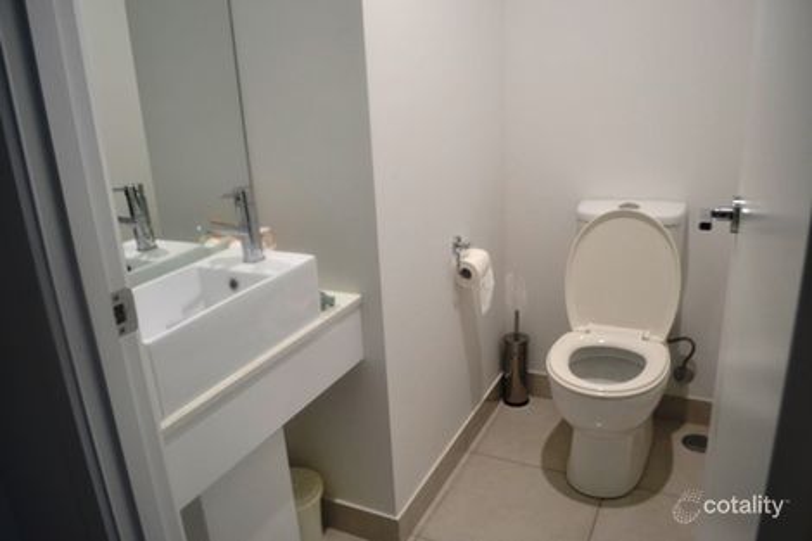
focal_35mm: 27
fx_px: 609
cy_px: 270
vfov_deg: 47.9
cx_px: 406
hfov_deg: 67.4
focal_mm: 18
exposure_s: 1/60
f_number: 3.5
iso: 400
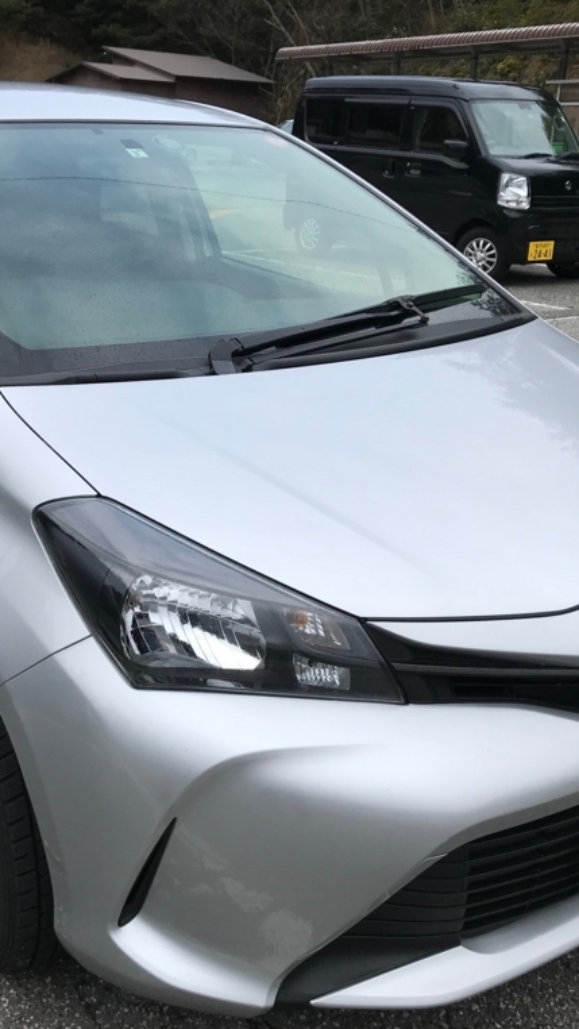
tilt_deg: -17.8
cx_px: 181
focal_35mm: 41
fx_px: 1118
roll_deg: -0.7
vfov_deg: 49.4
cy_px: 512
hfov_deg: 28.8
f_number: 1.8
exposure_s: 1/1259
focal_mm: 3.99
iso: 20
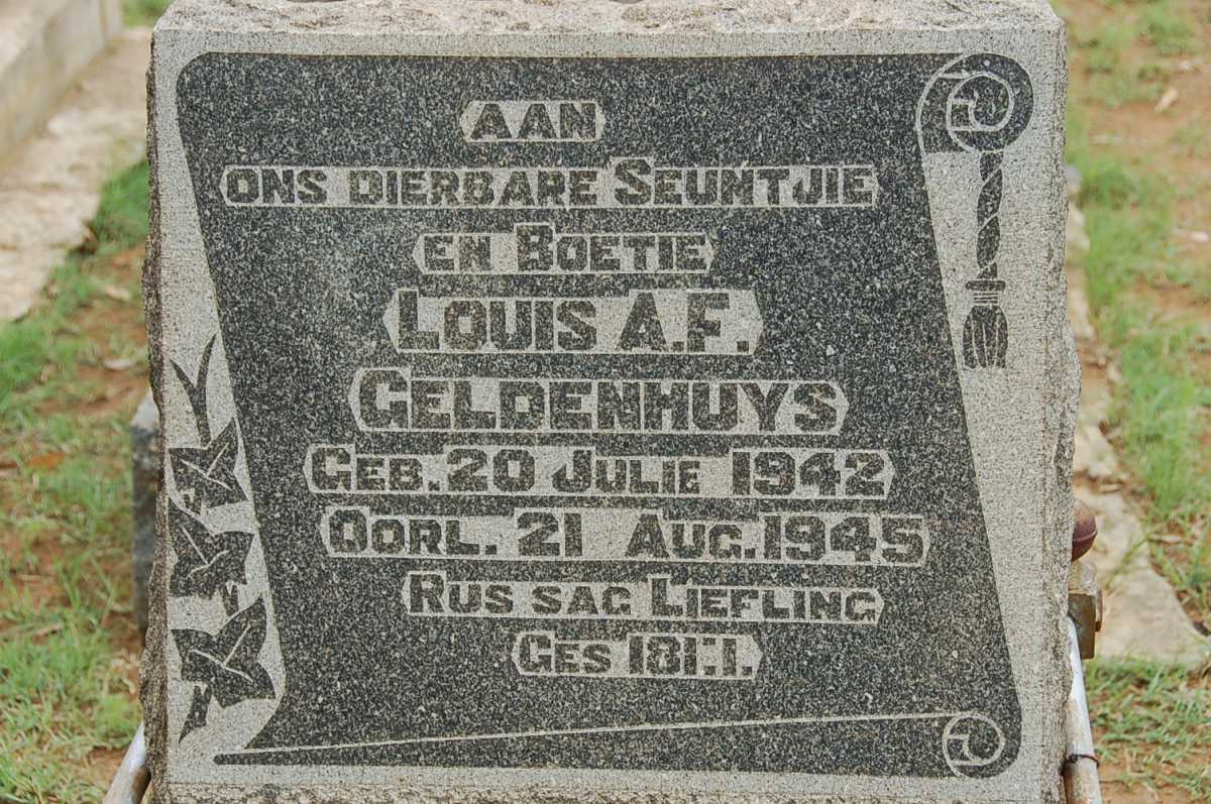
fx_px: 2772
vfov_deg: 16.5
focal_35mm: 82
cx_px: 606
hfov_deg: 24.6
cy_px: 402
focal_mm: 55
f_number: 6.7
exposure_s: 1/180
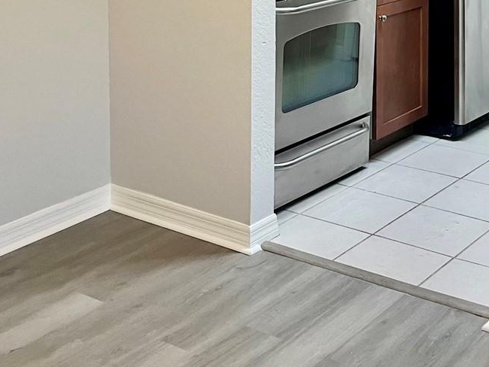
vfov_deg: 21.3
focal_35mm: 64
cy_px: -73
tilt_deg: -5.1
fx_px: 904
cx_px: 394
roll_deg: -0.4
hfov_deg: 29.5
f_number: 1.6
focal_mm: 5.1
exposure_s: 1/60
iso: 80
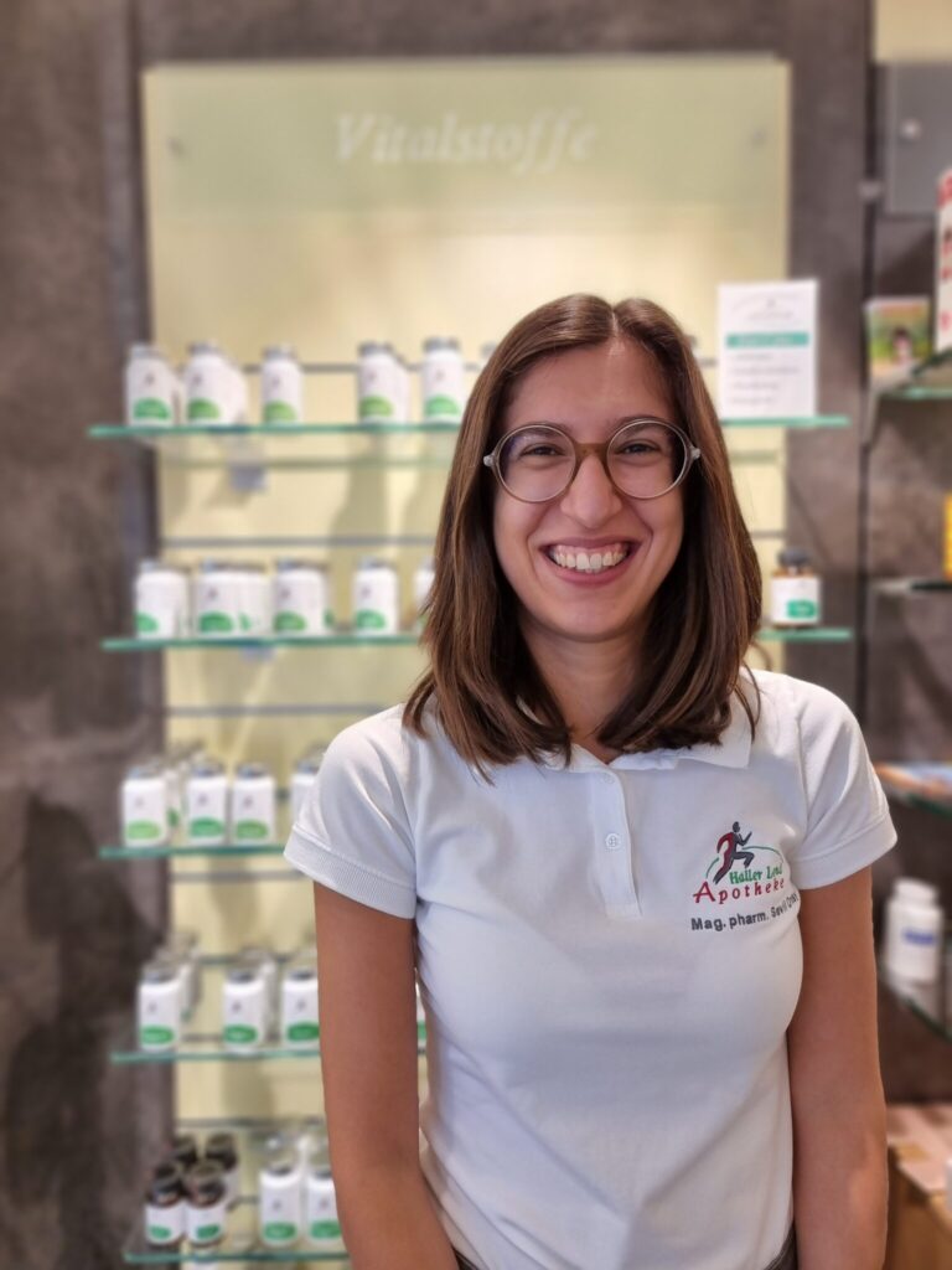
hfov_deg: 56.8
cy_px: 635
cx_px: 476
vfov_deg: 71.6
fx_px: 880
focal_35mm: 24
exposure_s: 1/100
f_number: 1.8
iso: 64
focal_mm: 6.7
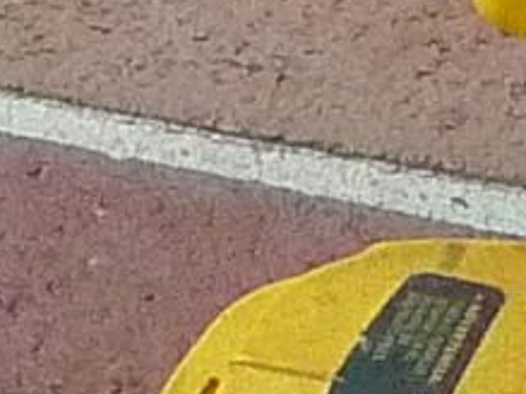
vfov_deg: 4.3
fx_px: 5209
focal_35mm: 343
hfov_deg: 5.8
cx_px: 370
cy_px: 62
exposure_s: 1/640
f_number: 4
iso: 800
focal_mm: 5.4
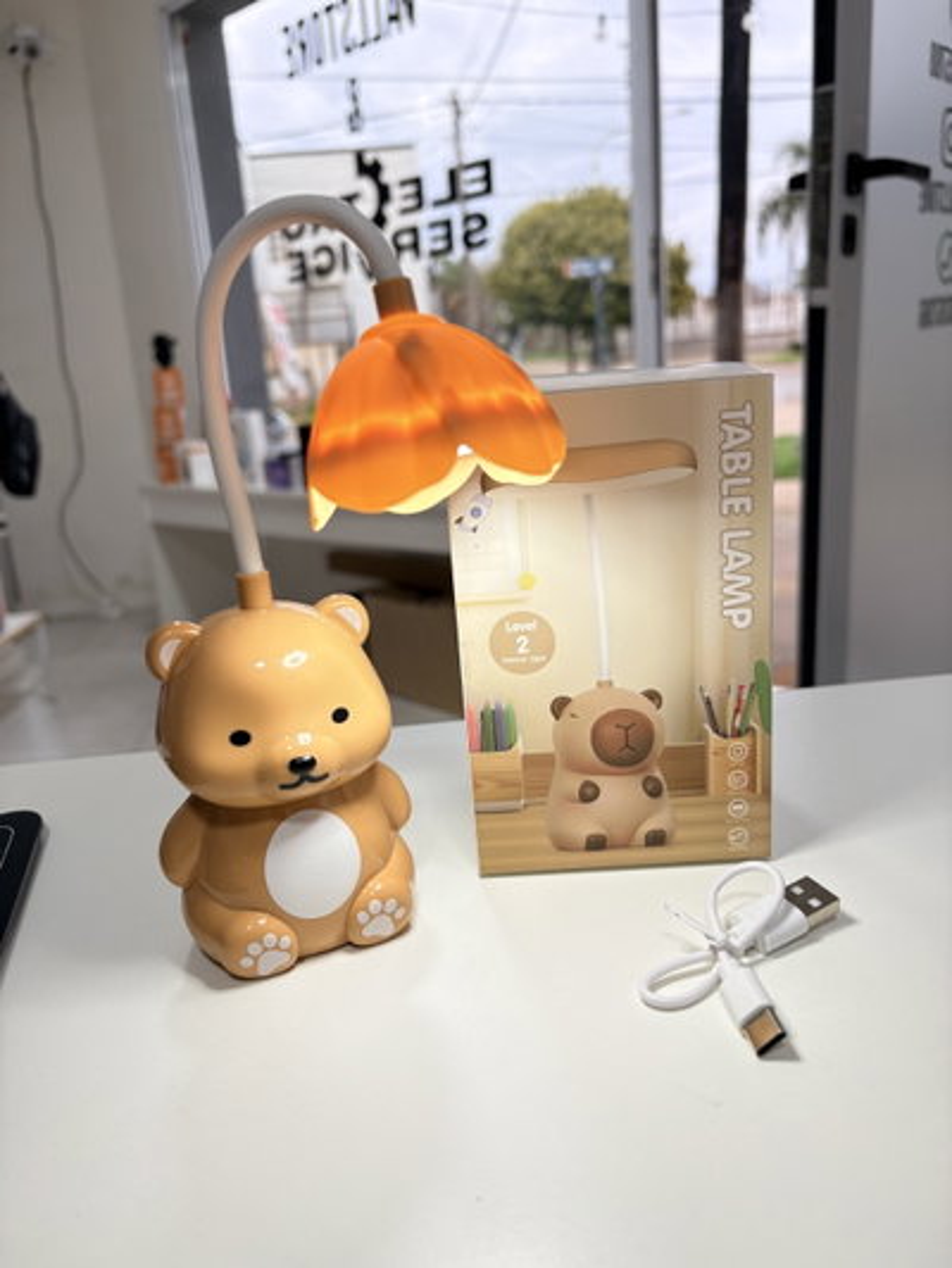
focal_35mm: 26
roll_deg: +4.2
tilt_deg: -15.3
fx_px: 953
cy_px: 634
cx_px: 476
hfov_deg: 53.1
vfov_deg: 67.3
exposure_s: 1/100
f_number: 1.6
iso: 64
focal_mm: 5.96
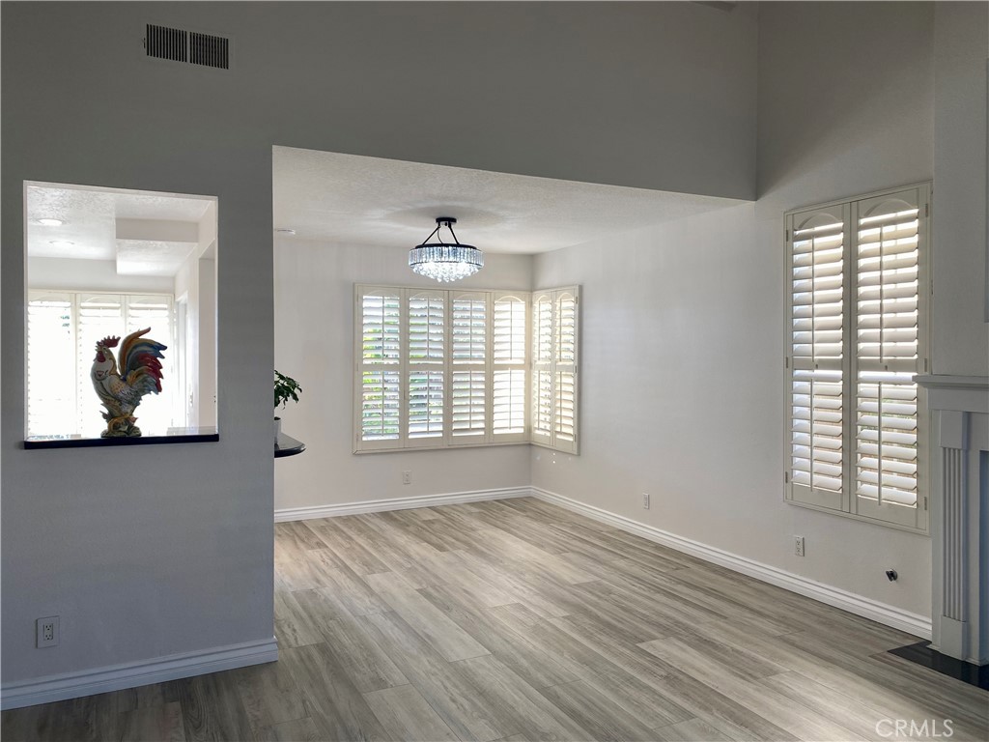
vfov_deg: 53.1
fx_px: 743
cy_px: 371
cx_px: 494
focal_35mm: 26
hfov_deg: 67.3
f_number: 1.8
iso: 40
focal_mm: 4.25
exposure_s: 1/120
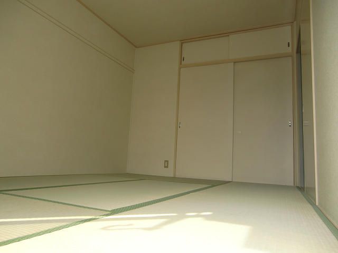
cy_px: 126
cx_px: 169
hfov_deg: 71.6
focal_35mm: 24
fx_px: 234
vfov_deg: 56.8
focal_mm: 4.3
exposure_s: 1/200
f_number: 3.2
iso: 64
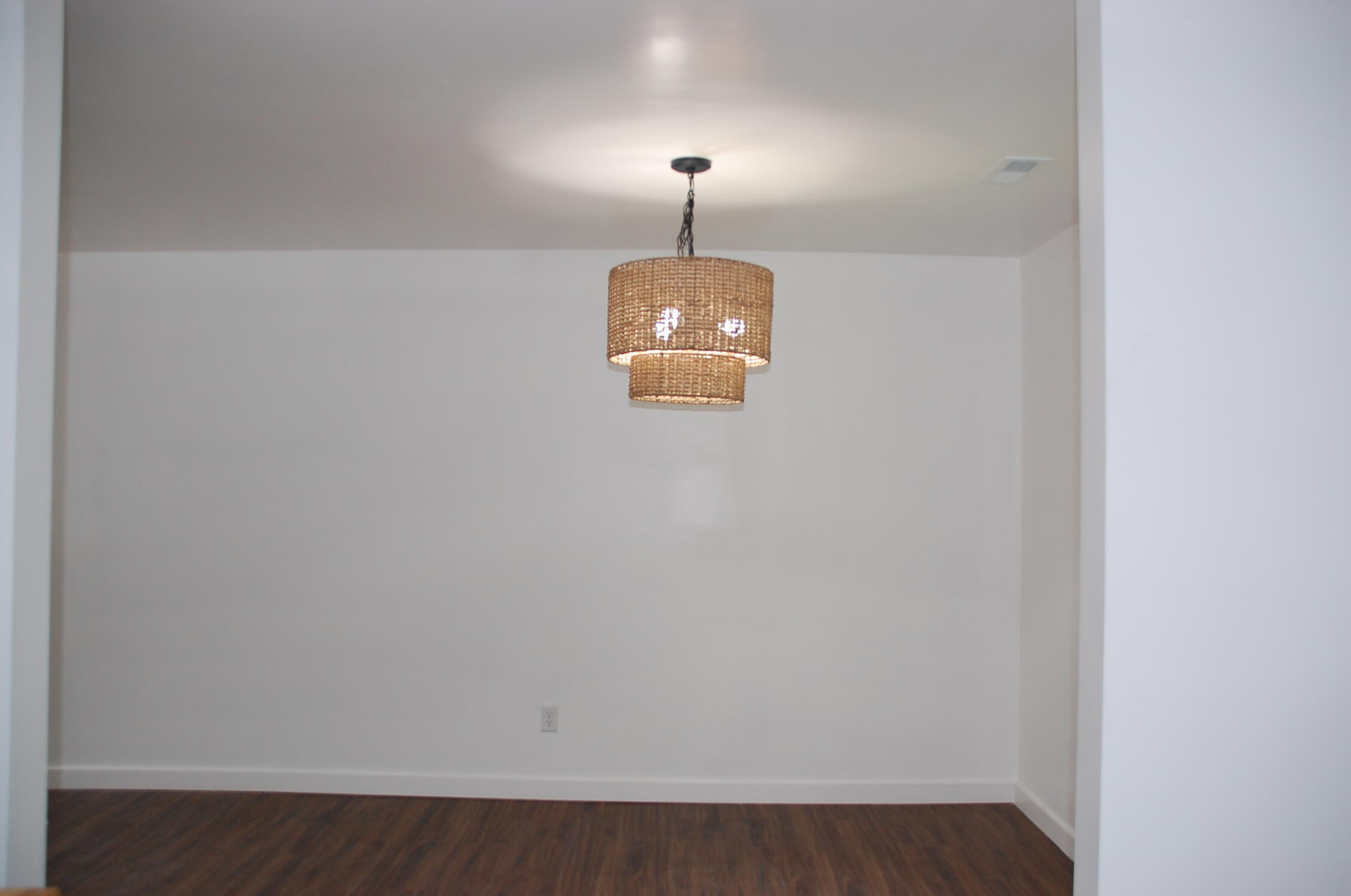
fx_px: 1012
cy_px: 448
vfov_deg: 47.8
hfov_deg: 67.5
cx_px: 676
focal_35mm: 27
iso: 400
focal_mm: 18
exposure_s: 1/60
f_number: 3.5
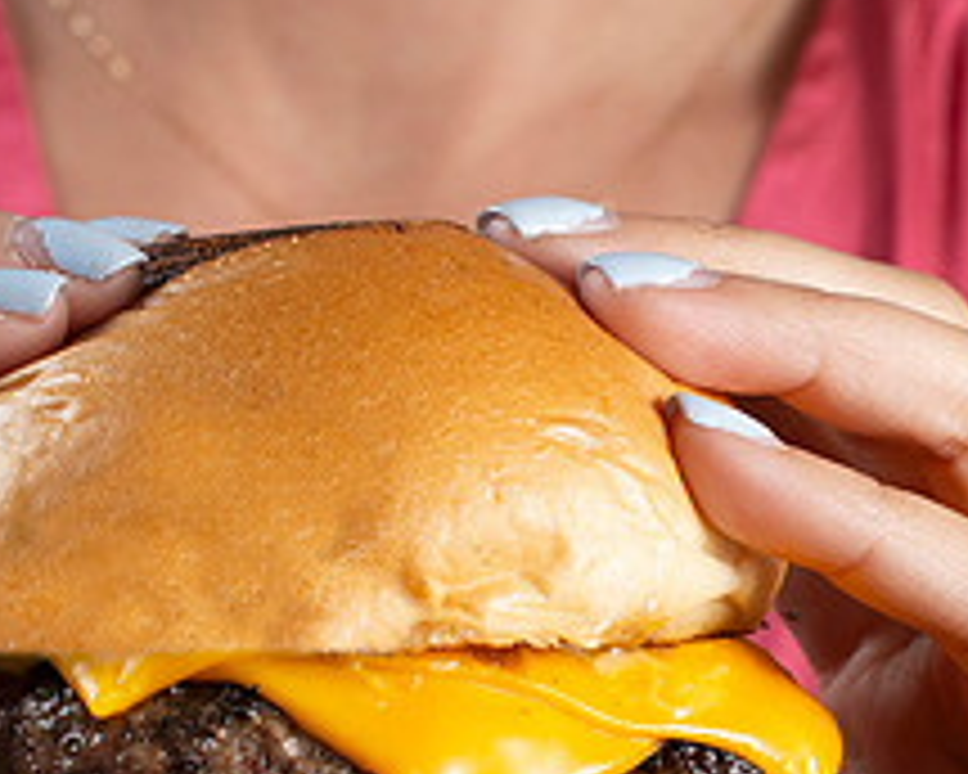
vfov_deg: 8.8
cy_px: 760
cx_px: 369
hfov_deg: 11.1
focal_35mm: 174
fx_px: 4985
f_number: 6.3
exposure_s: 1/200
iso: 250
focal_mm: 50
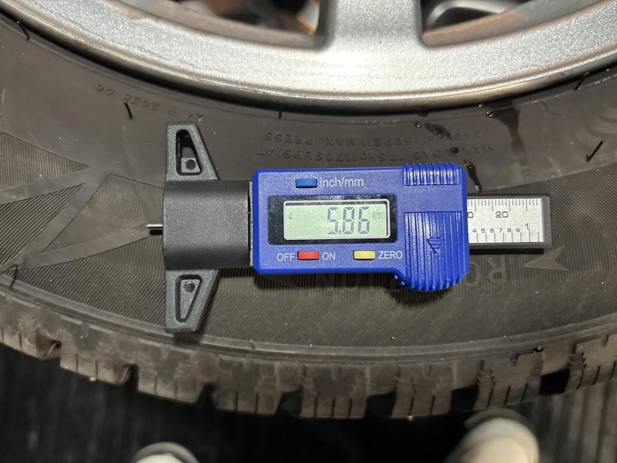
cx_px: 308
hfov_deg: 67.3
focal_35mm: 26
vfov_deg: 53.1
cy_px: 232
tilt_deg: -83.1
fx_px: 463
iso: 500
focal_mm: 5.96
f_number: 1.6
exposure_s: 1/42
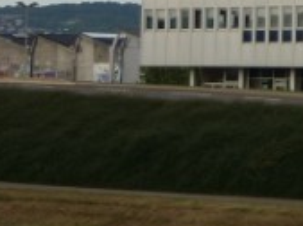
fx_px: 1660
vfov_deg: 7.7
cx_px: 544
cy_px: -95
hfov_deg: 9.9
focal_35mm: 190
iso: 80
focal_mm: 6.9
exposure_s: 1/500
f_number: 3
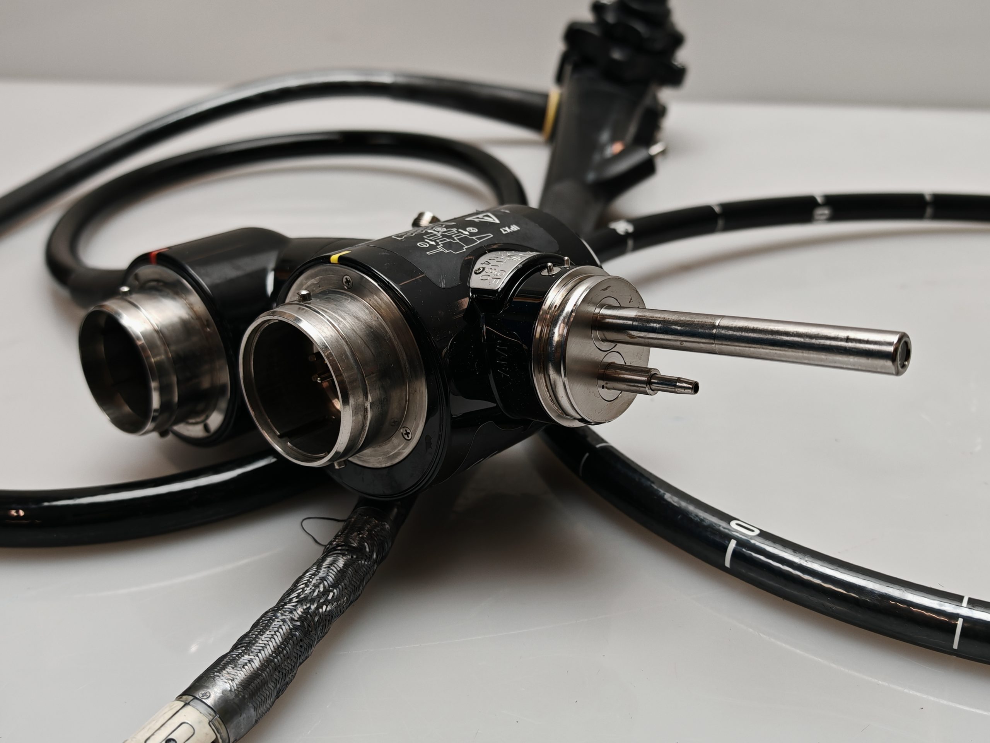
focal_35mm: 37
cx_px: 495
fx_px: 1058
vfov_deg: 38.7
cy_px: 372
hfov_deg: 50.1
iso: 125
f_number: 2
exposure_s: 1/100
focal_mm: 6.83
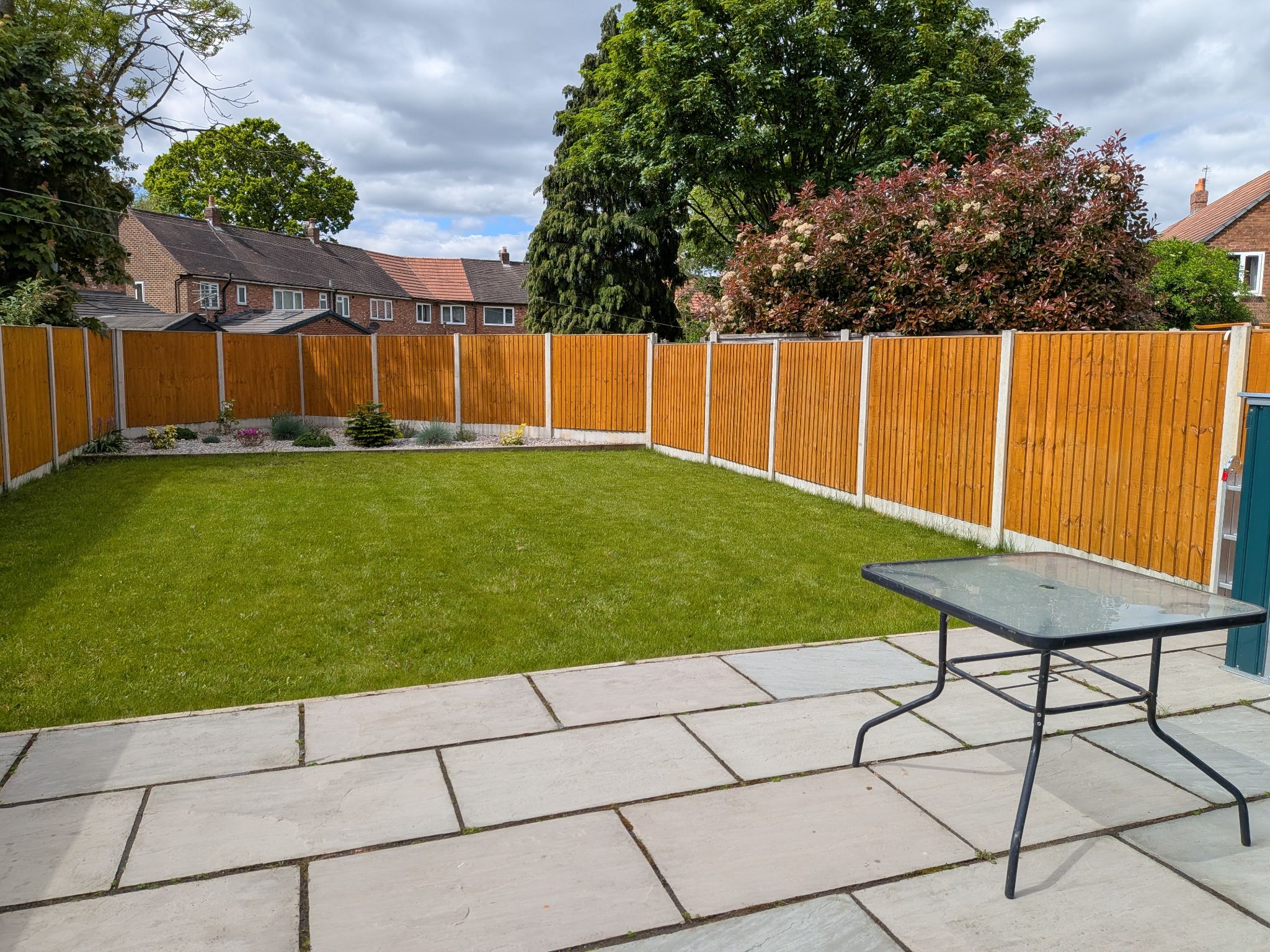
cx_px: 635
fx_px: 881
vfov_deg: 56.8
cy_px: 476
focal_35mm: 24
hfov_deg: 71.6
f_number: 1.7
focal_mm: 4.53
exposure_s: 1/1462
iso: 29
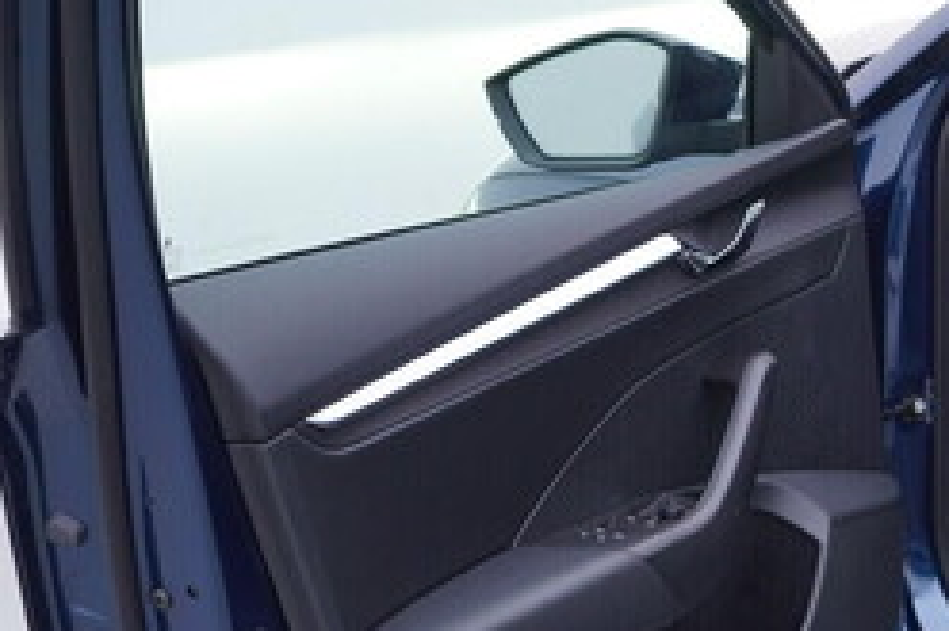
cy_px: 239
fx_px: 2107
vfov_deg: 17.0
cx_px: 953
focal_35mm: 80
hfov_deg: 24.2
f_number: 3.5
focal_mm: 24
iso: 125
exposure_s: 1/60
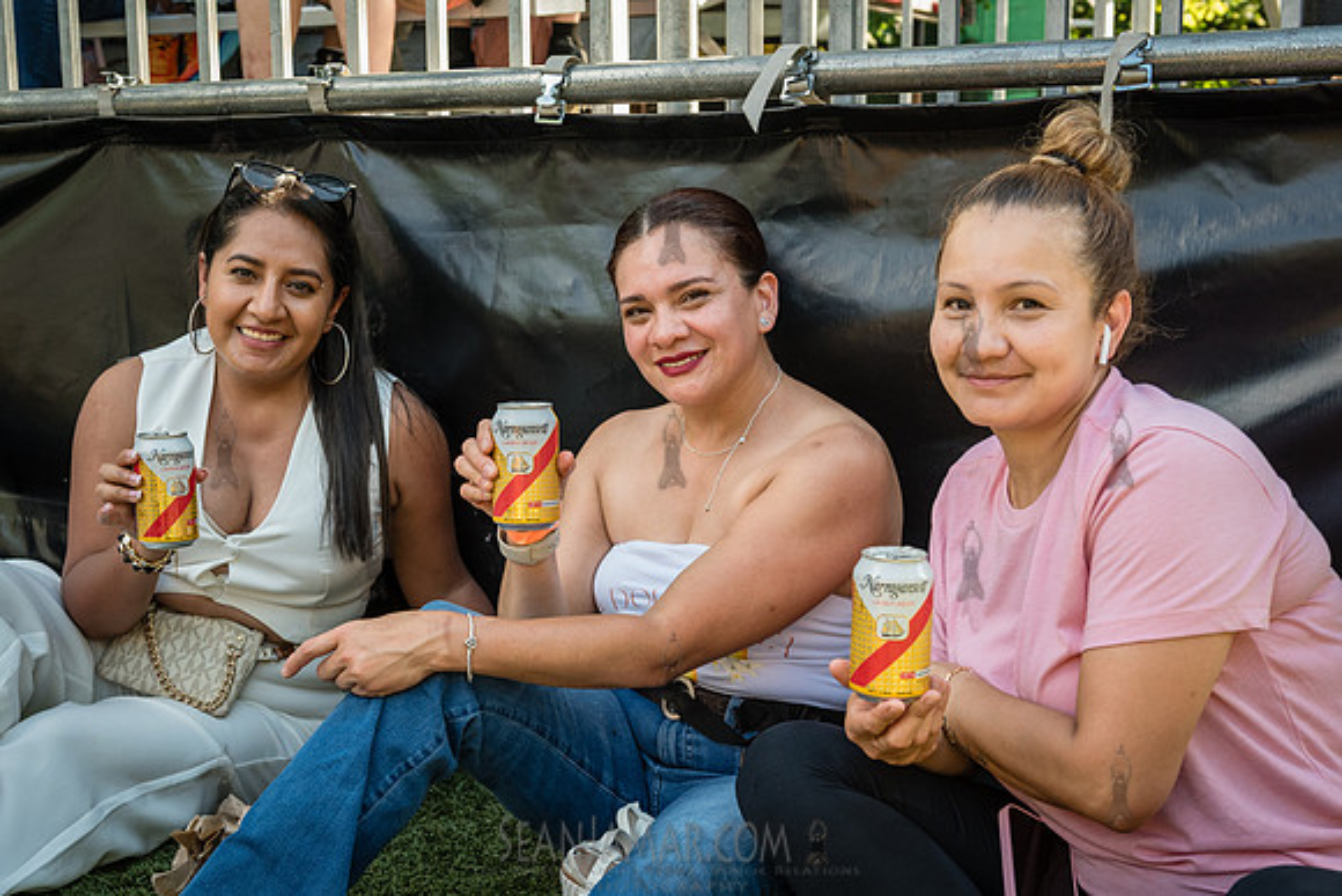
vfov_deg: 25.6
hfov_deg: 37.6
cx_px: 547
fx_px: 1965
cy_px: 550
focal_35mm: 53
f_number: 5
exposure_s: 1/200
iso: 500
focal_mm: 42
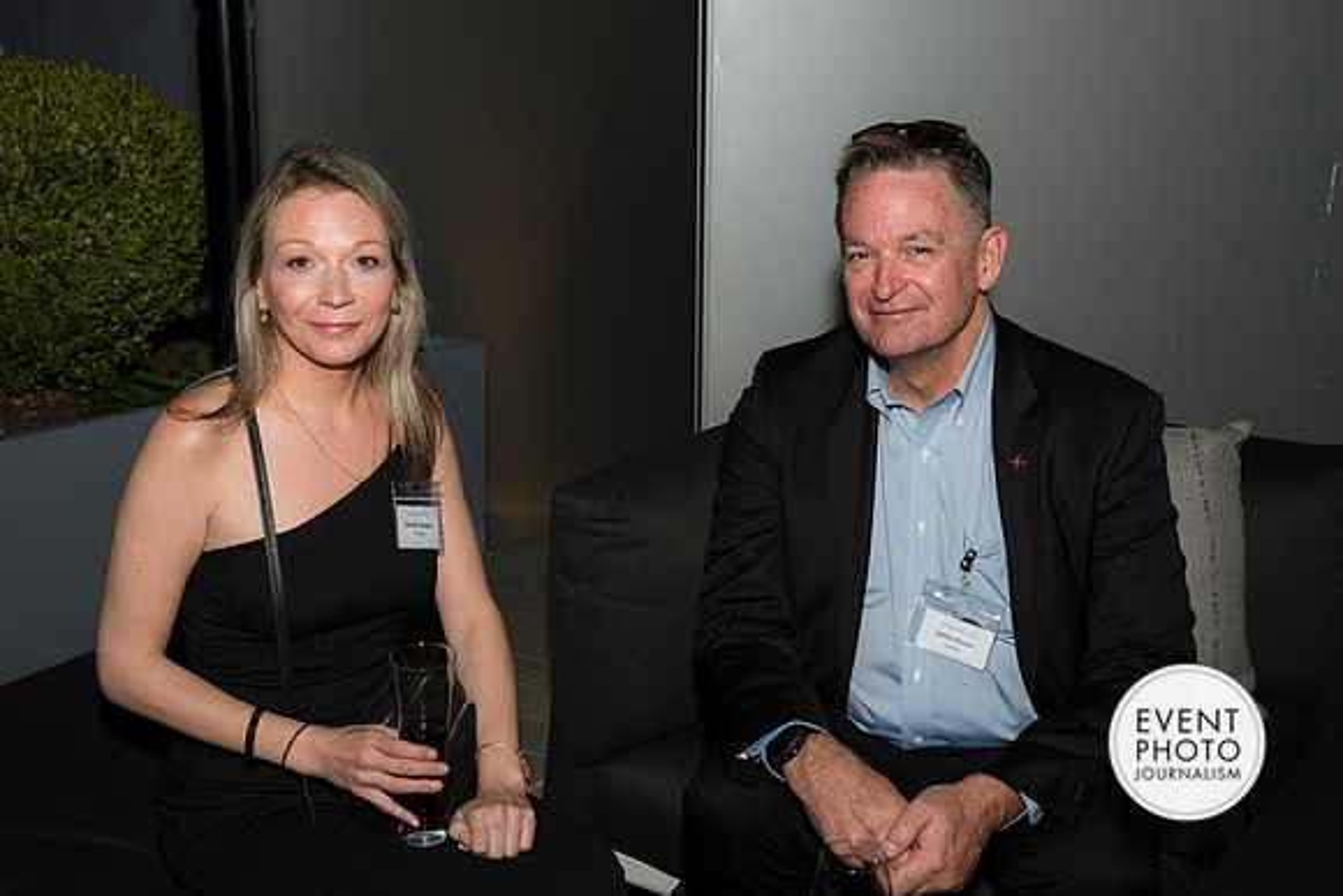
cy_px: 448
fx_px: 1791
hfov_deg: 41.1
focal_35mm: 48
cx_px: 672
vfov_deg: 28.1
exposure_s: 1/125
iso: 800
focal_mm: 48
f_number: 5
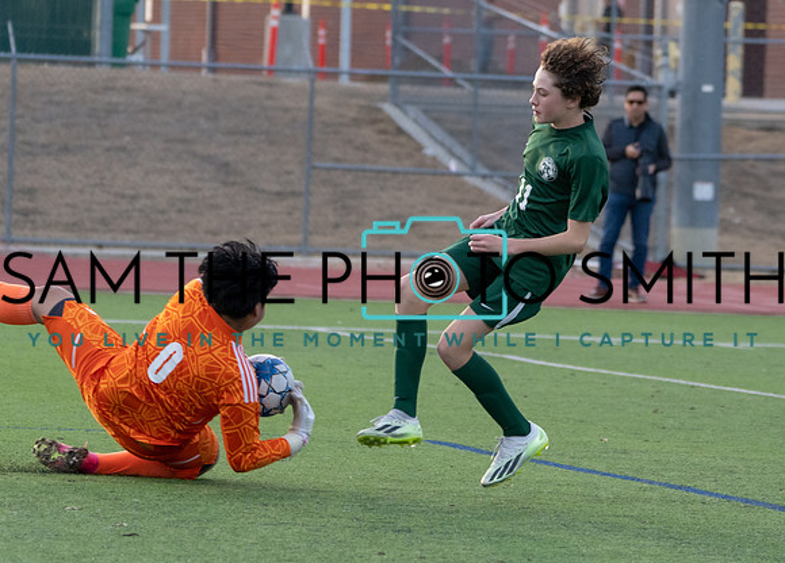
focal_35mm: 285
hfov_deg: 7.1
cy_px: 277
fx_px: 6358
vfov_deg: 5.1
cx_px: 606
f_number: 5.6
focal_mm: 177
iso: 1600
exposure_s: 1/1250
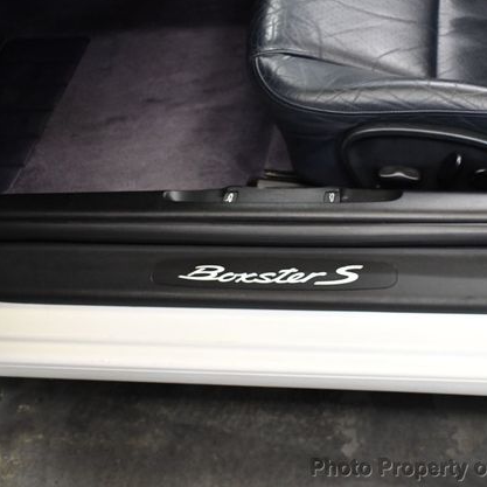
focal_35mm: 56
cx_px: 297
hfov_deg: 30.5
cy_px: 241
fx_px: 891
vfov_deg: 30.6
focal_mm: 29
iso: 3200
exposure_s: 1/125
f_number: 4.2
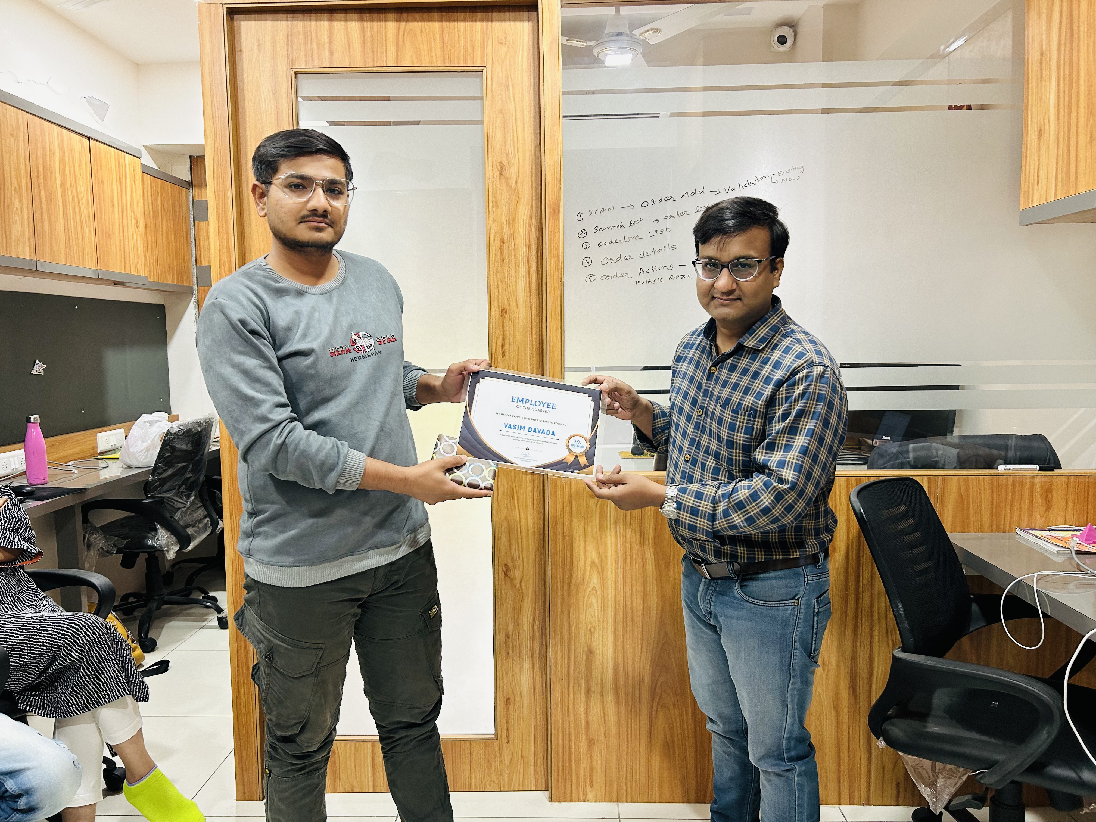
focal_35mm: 26
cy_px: 411
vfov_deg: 53.1
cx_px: 548
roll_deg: +1.1
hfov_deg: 67.3
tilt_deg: -4.8
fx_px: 823
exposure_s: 1/50
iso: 125
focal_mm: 5.7
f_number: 1.5
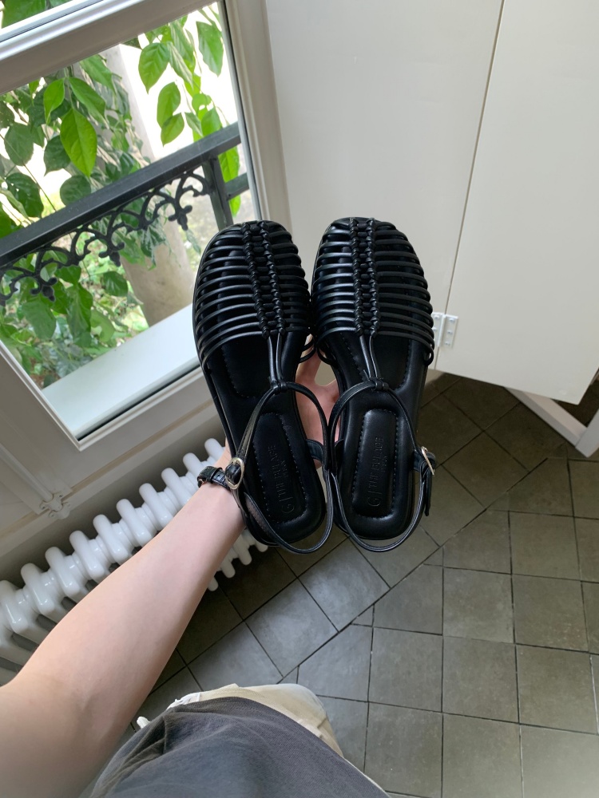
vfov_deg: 67.3
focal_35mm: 26
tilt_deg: -55.4
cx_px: 300
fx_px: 600
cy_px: 399
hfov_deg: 53.1
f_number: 1.8
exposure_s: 1/117
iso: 100
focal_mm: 4.25
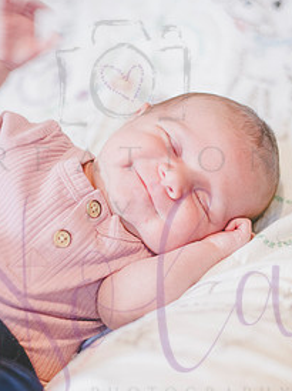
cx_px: 128
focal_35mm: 79
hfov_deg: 18.6
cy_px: 210
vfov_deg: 24.7
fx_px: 890
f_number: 2.2
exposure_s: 1/60
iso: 800
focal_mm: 50
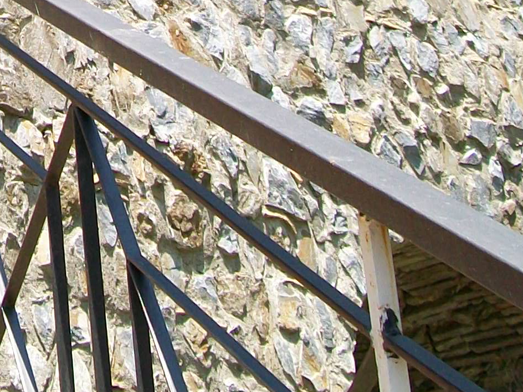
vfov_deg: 10.5
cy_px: -342
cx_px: -147
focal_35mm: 132
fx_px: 1994
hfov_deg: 14.4
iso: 64
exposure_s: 1/500
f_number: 2.7
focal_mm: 6.1
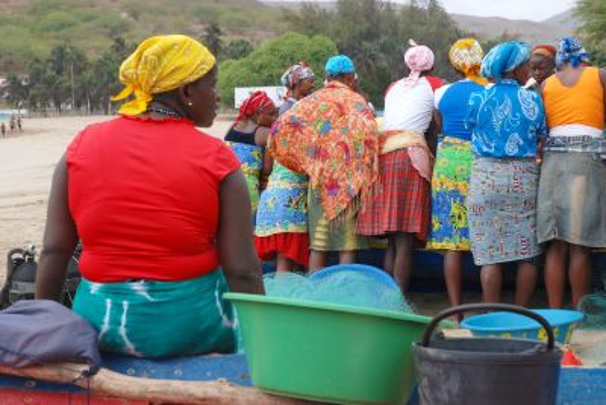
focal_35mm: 72
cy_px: 202
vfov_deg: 18.9
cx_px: 303
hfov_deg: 28.1
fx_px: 1212
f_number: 8
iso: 100
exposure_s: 1/160
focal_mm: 48
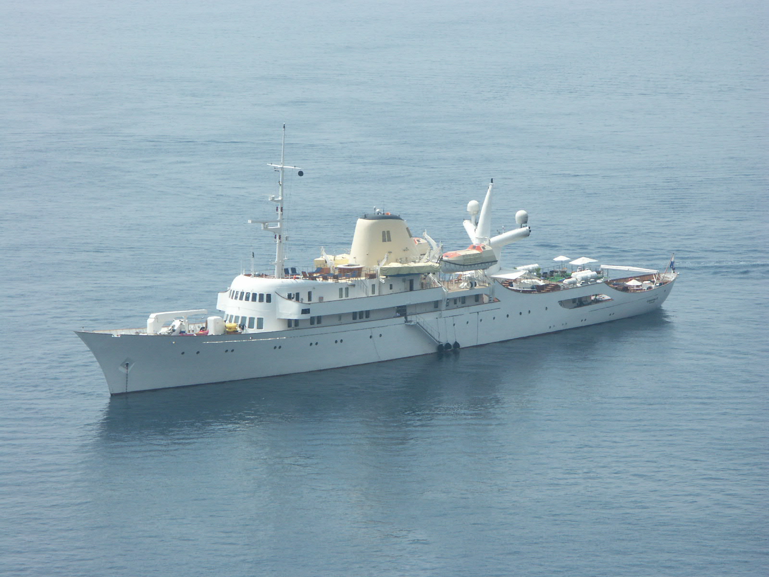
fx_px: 4421
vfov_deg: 7.5
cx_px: 384
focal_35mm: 199
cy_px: 288
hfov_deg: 9.9
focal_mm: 50.48
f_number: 7.1
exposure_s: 1/640
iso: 100
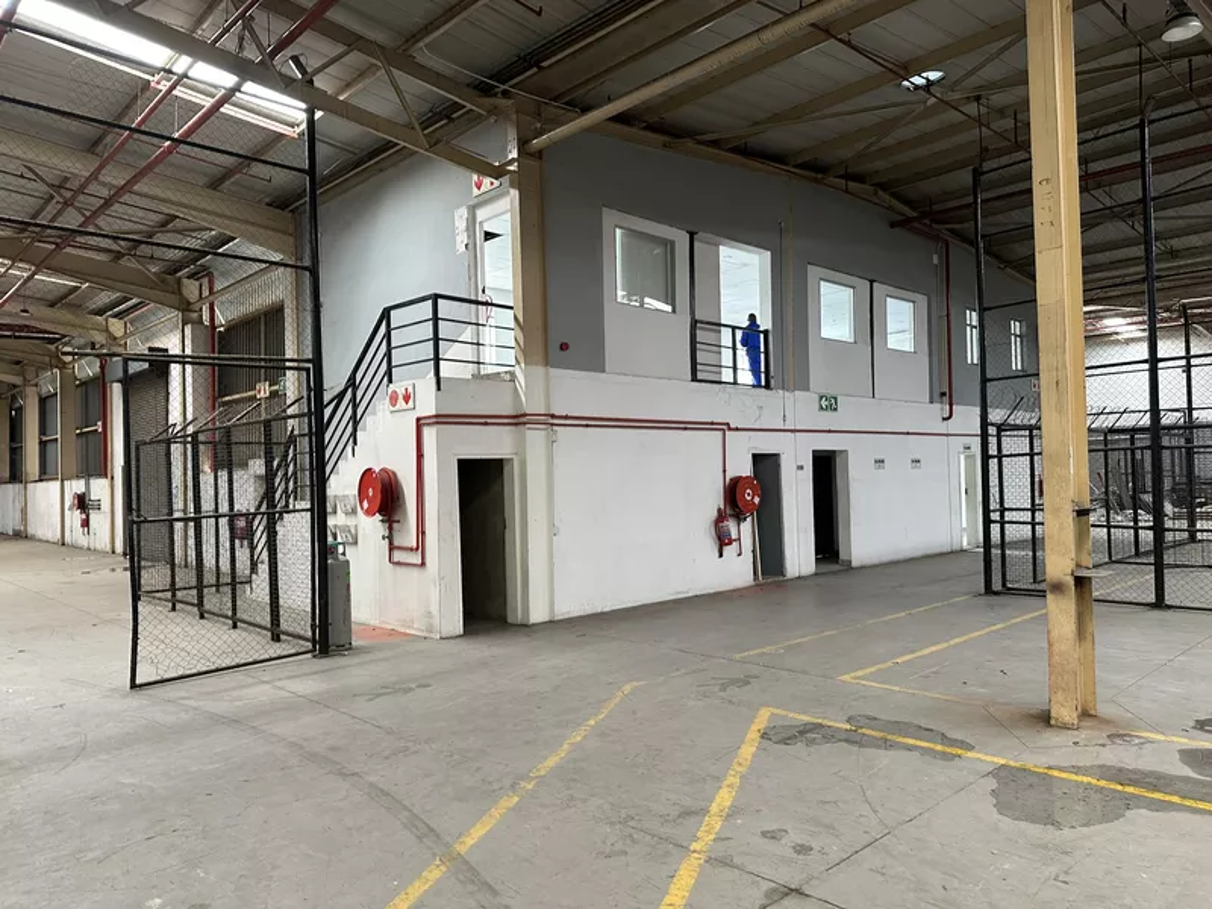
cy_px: 454
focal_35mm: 24
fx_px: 840
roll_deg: +1.2
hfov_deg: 71.6
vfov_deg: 56.8
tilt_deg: +1.2
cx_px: 606
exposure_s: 1/50
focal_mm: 6.86
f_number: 1.78
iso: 250
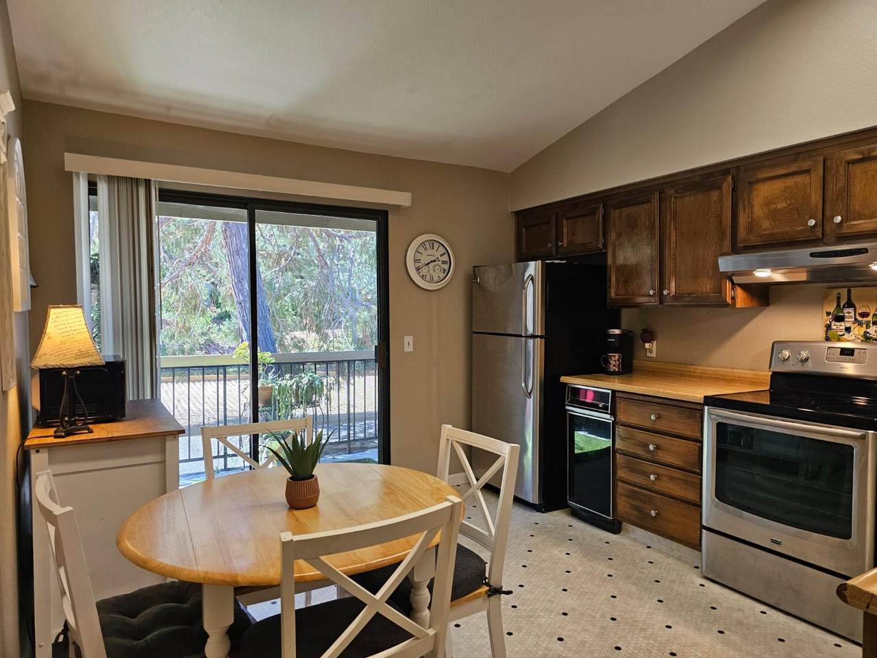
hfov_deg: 73.9
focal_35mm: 23
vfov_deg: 58.9
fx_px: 583
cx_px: 438
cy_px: 329
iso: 160
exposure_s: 1/120
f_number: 1.7
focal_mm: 6.3
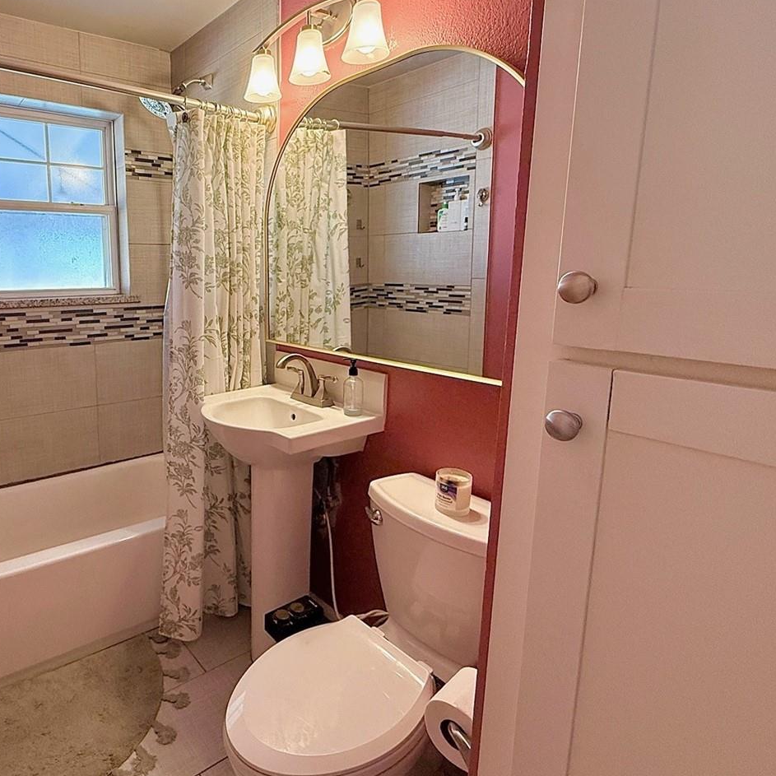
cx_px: 238
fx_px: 533
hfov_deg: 69.4
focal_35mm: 21
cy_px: 355
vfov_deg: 72.0
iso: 400
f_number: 2.2
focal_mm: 2.22
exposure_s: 1/120
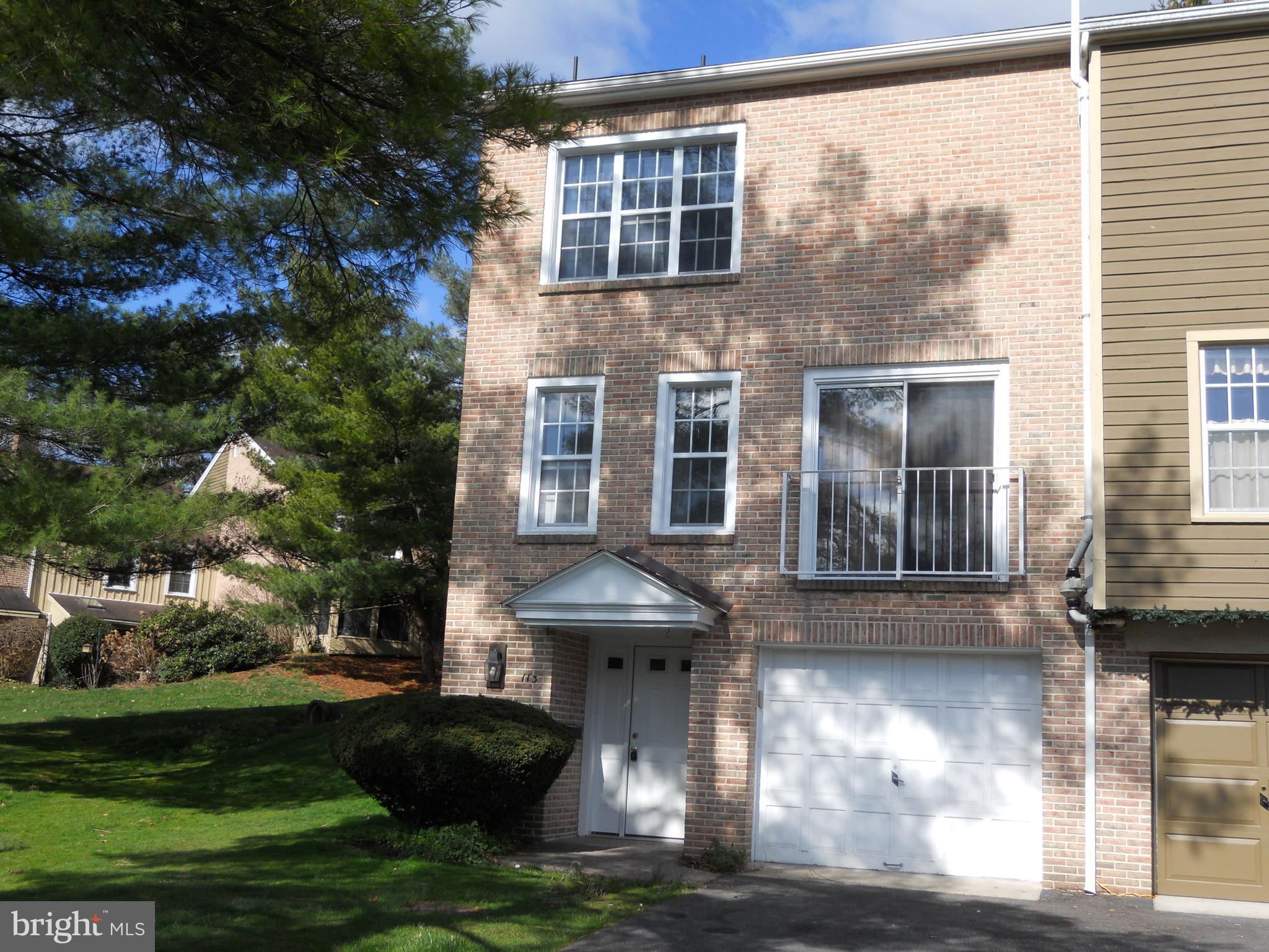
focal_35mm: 36
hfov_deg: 51.4
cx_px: 634
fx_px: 1320
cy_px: 476
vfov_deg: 39.7
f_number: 3
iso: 80
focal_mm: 6.4
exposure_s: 1/1000
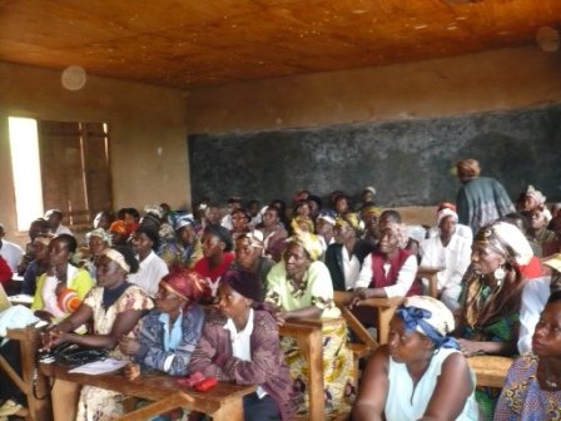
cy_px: 210
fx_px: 567
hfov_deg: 52.6
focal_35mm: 35
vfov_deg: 40.7
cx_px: 280
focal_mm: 5.8
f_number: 2.8
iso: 500
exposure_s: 1/30
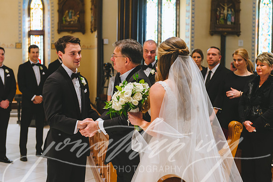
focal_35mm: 58
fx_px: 440
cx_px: 136
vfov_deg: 23.4
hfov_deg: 34.5
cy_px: 91
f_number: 3.5
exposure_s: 1/125
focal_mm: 58
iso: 2500
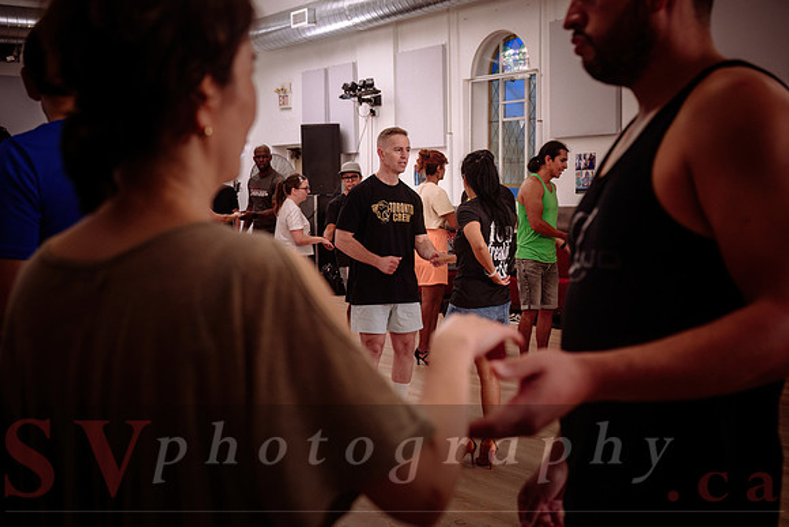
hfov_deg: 44.4
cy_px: 284
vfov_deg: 30.4
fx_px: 967
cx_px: 365
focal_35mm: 44
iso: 800
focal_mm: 41
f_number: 4
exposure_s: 1/100
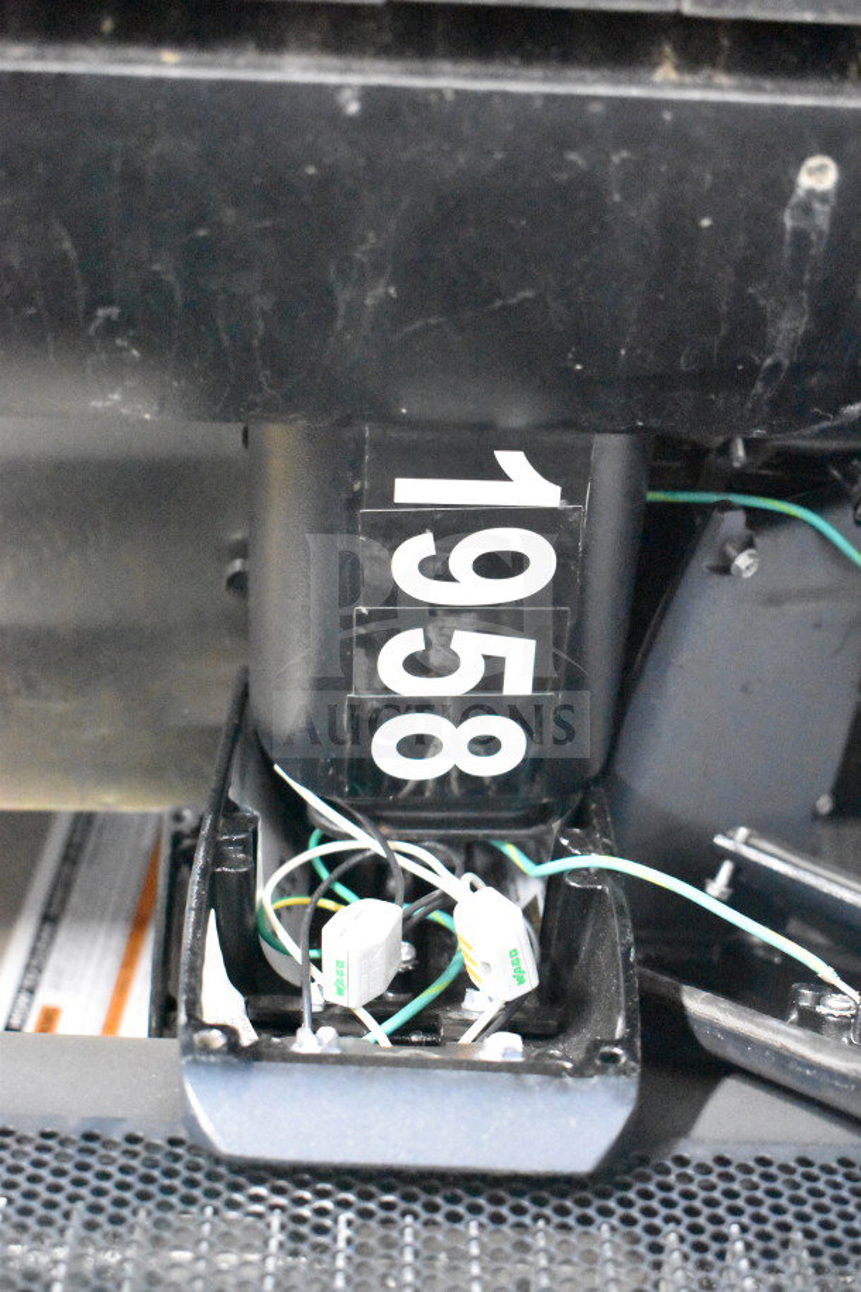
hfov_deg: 28.1
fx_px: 1722
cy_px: 646
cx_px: 430
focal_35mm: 48
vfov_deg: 41.1
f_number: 4.5
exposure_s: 1/50
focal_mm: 32
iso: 22800
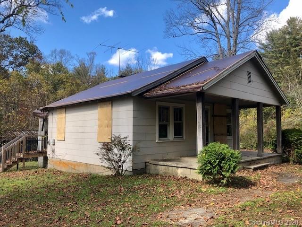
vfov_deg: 49.7
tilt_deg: +6.2
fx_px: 244
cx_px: 151
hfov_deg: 63.4
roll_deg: +0.9
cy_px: 114
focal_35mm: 28
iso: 20
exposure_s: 1/750
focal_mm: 3.99
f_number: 1.8
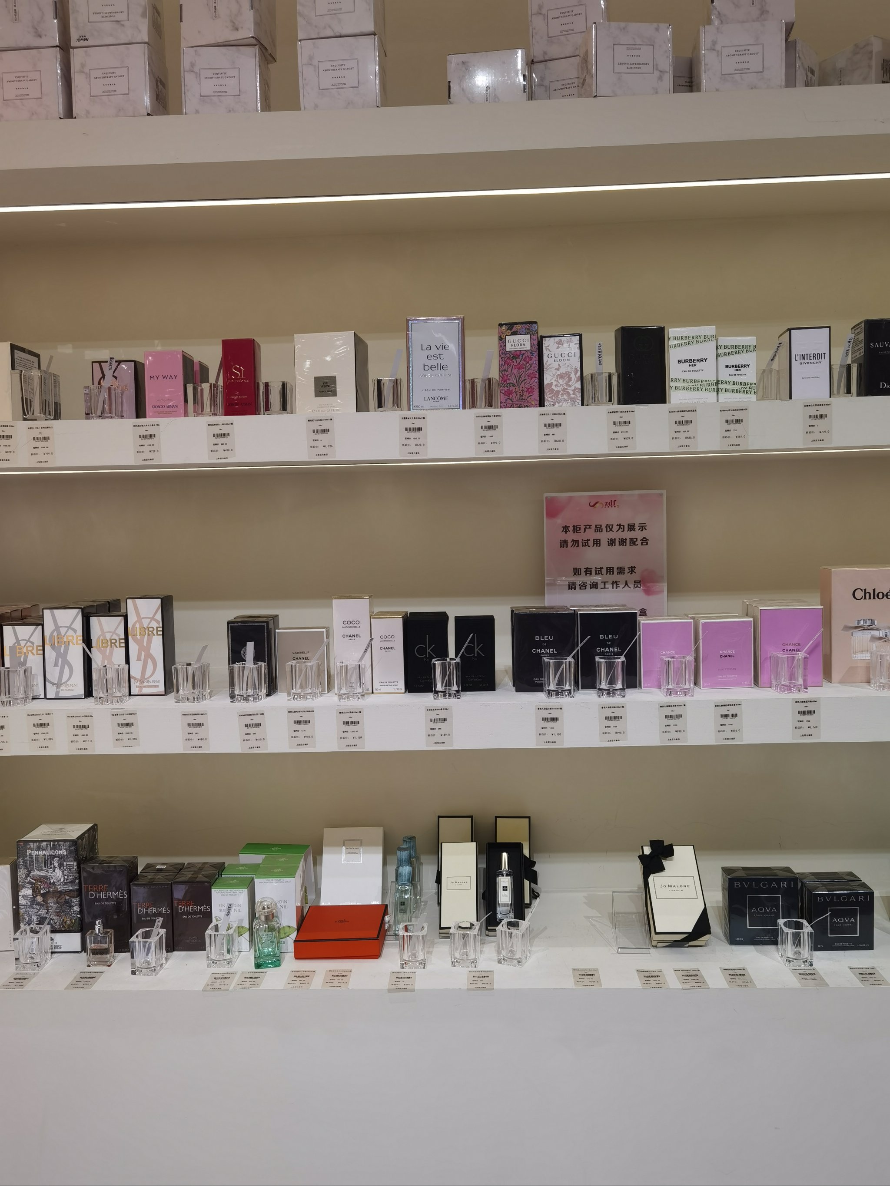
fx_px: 926
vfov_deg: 65.3
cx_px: 445
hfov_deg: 51.4
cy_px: 593
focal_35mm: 27
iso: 50
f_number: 1.9
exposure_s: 1/435
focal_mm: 6.71
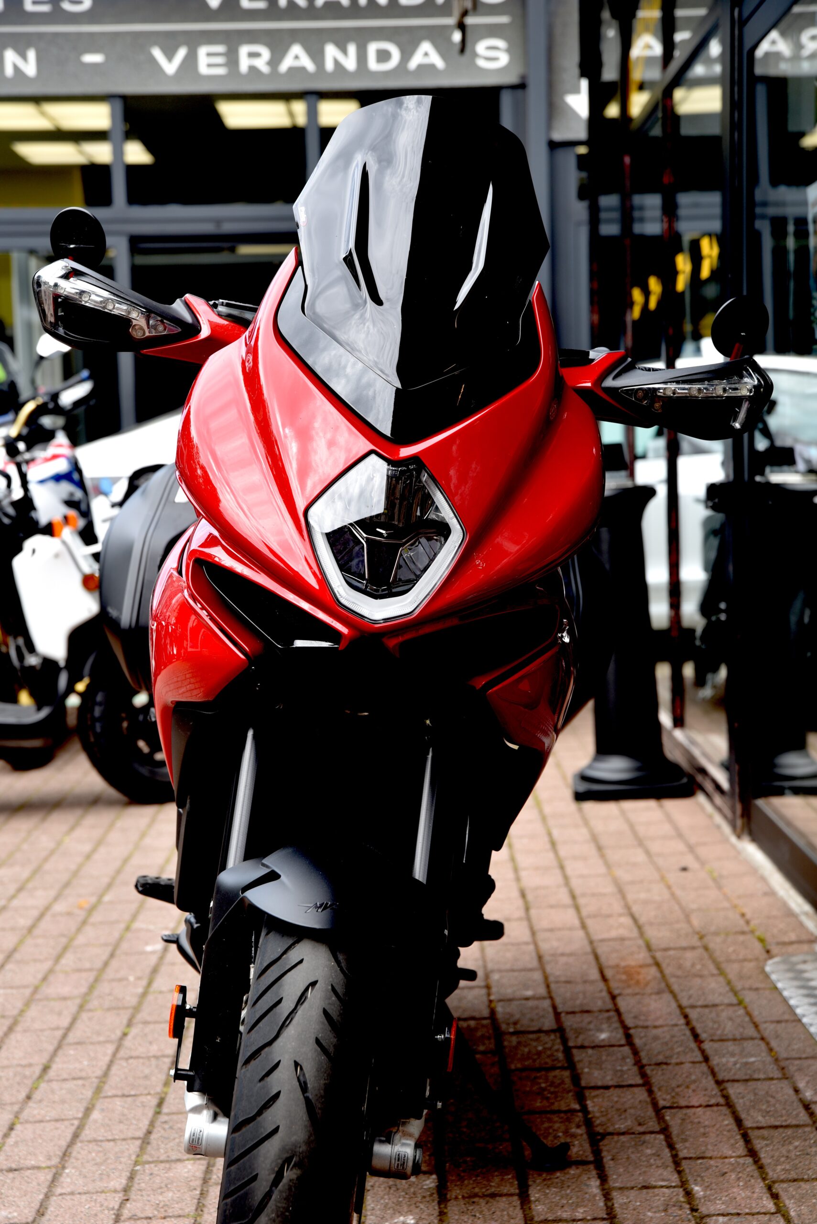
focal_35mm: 66
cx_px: 408
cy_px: 612
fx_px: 2244
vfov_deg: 30.5
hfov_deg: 20.6
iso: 100
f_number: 5
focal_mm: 66
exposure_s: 1/100
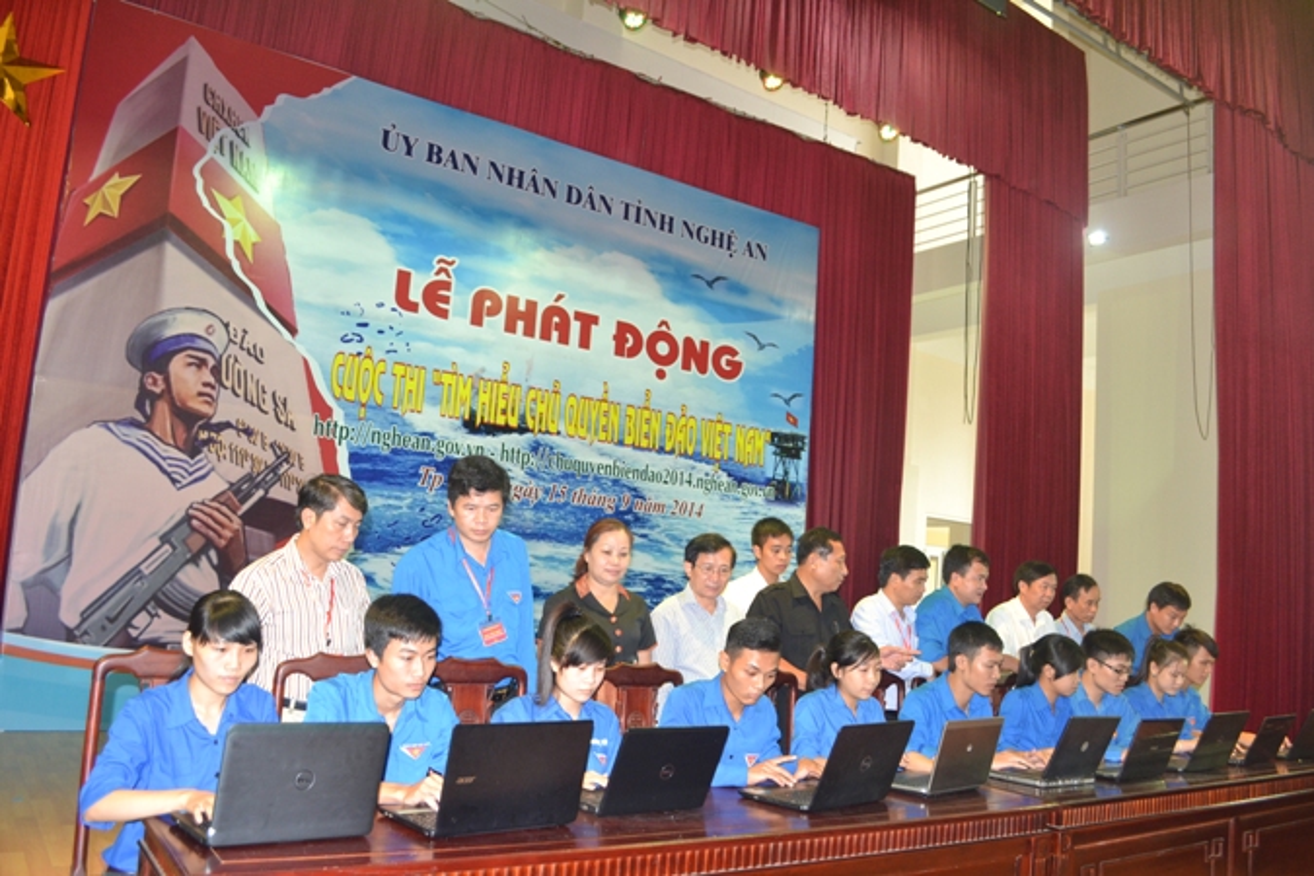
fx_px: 985
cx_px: 657
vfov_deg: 47.9
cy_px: 438
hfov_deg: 67.4
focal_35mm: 27
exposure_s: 1/60
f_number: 5
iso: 800
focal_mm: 18
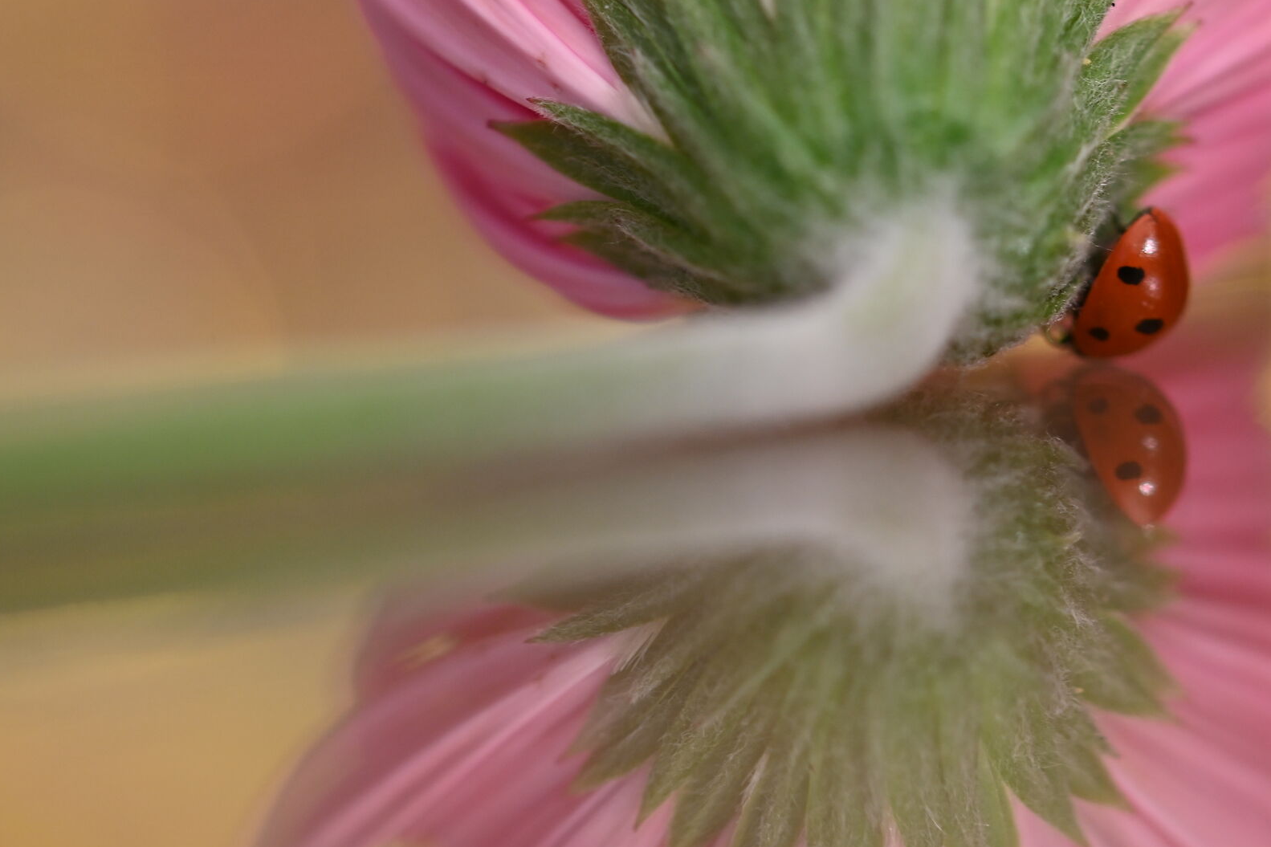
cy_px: 434
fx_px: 8428
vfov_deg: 5.8
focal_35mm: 239
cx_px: 739
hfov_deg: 8.6
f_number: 4.5
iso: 360
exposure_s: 1/50
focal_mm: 105
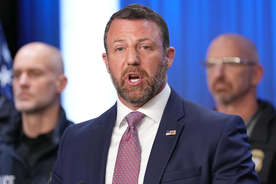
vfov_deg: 5.5
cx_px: 138
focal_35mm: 252
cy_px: 92
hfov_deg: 8.2
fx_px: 1932
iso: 2500
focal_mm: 168
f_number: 2.8
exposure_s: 1/250
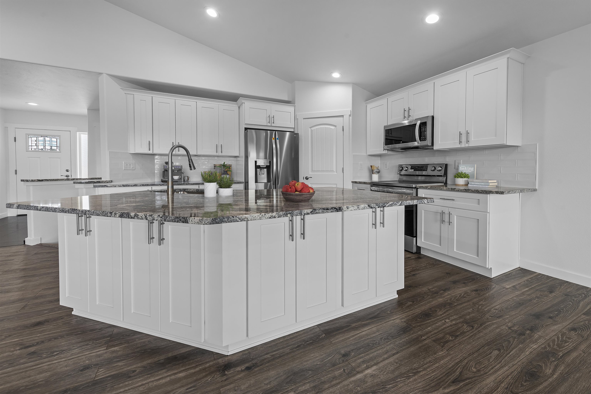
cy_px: 197
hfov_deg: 104.2
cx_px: 296
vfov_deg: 81.2
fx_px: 230
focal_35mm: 14
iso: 320
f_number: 8
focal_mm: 14
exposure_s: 1/15
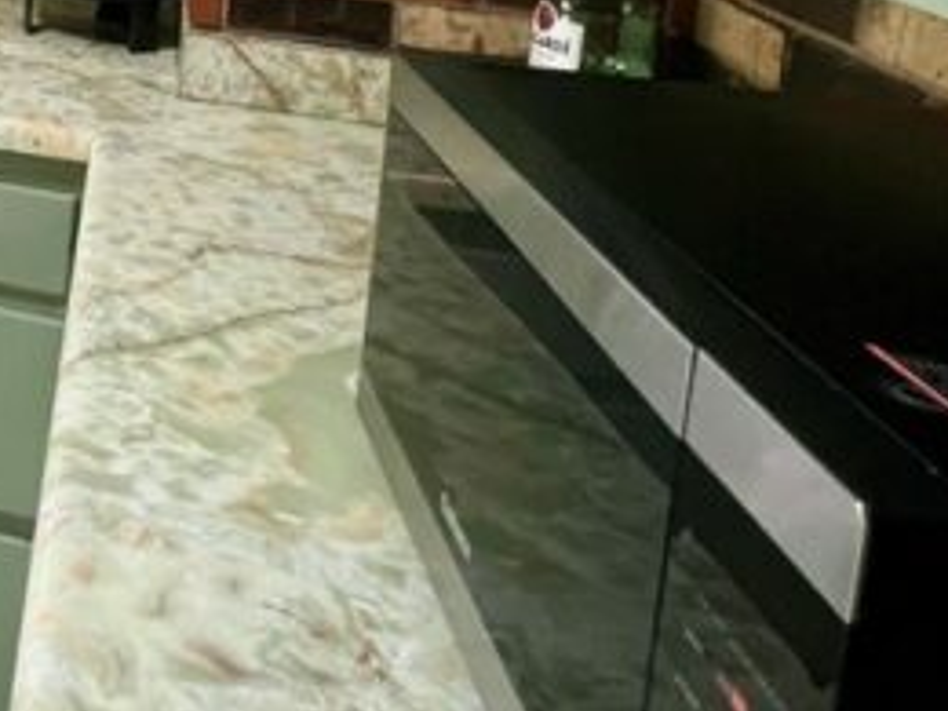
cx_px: -259
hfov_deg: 34.5
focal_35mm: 40
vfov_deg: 30.4
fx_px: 1095
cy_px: -149
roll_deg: -2.8
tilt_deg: -7.4
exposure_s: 1/60
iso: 160
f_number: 1.8
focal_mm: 1.57
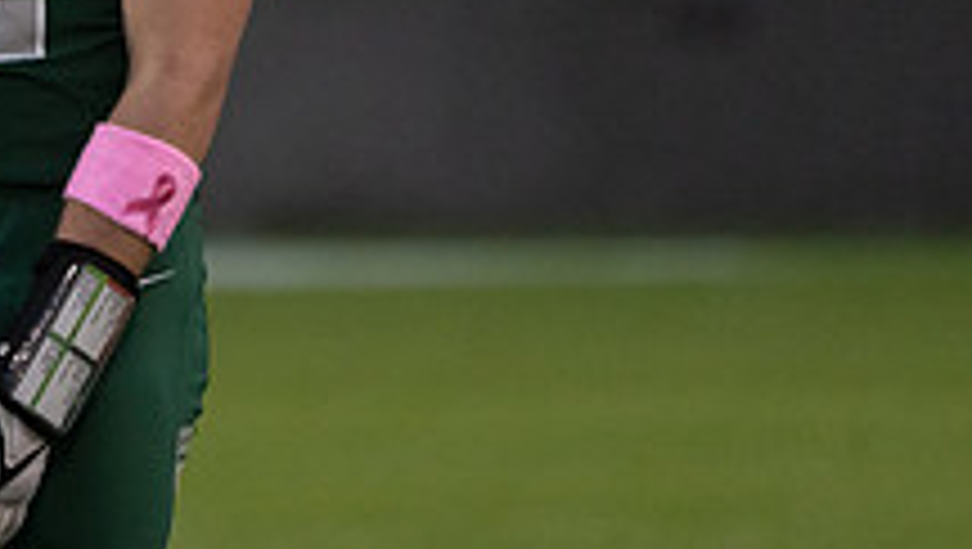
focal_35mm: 1124
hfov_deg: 1.9
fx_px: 28998
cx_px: -166
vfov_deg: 1.1
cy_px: -308
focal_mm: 400
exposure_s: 1/1250
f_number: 5.6
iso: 5000
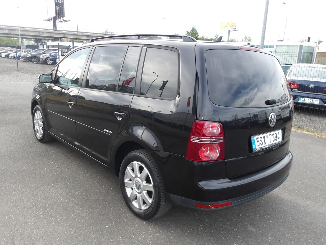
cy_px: 122
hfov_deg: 65.3
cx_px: 163
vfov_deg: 51.4
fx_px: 254
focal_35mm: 27
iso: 100
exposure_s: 1/232
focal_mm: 4.9
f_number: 3
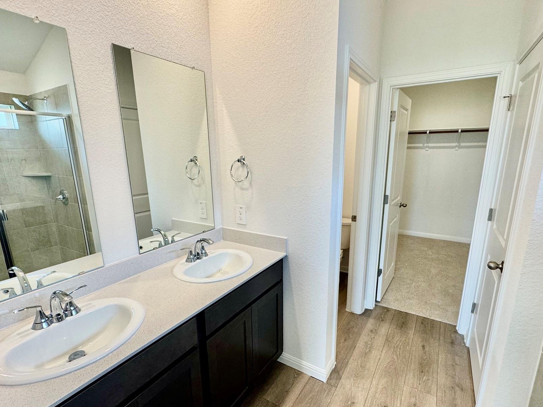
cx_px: 270
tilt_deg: -14.0
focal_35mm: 18
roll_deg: +0.5
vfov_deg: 71.5
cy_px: 218
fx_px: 282
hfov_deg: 87.7
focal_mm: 2.22
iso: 125
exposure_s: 1/120
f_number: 2.2
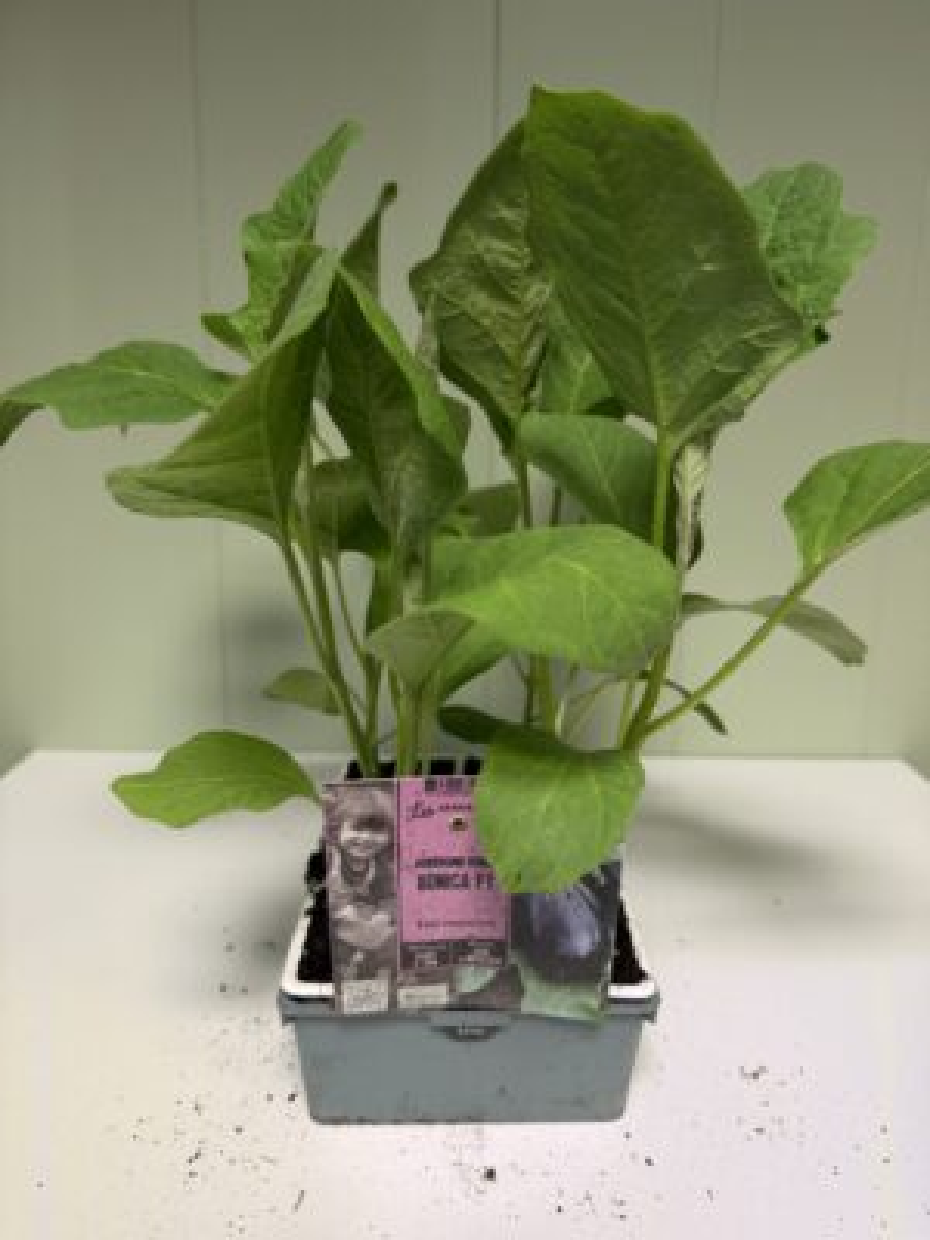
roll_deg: -0.5
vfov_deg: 71.6
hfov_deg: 56.8
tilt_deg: -13.4
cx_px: 465
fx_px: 860
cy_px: 620
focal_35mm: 24
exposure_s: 1/100
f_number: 1.78
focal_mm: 6.76
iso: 160
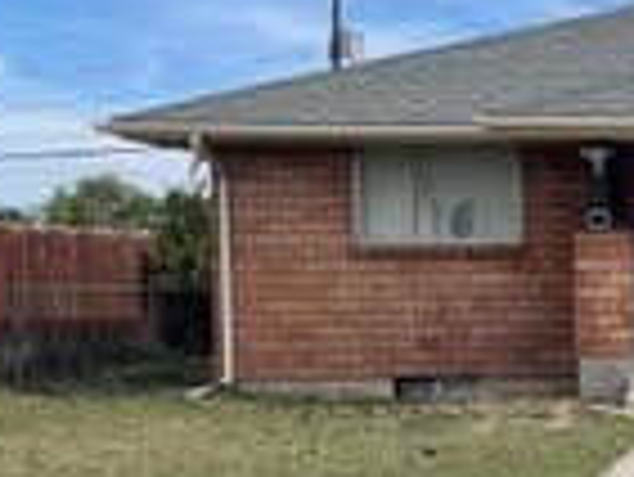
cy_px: 322
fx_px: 1686
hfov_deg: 18.5
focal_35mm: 92
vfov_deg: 16.0
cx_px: 985
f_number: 1.6
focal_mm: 4.2
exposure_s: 1/3610
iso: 32
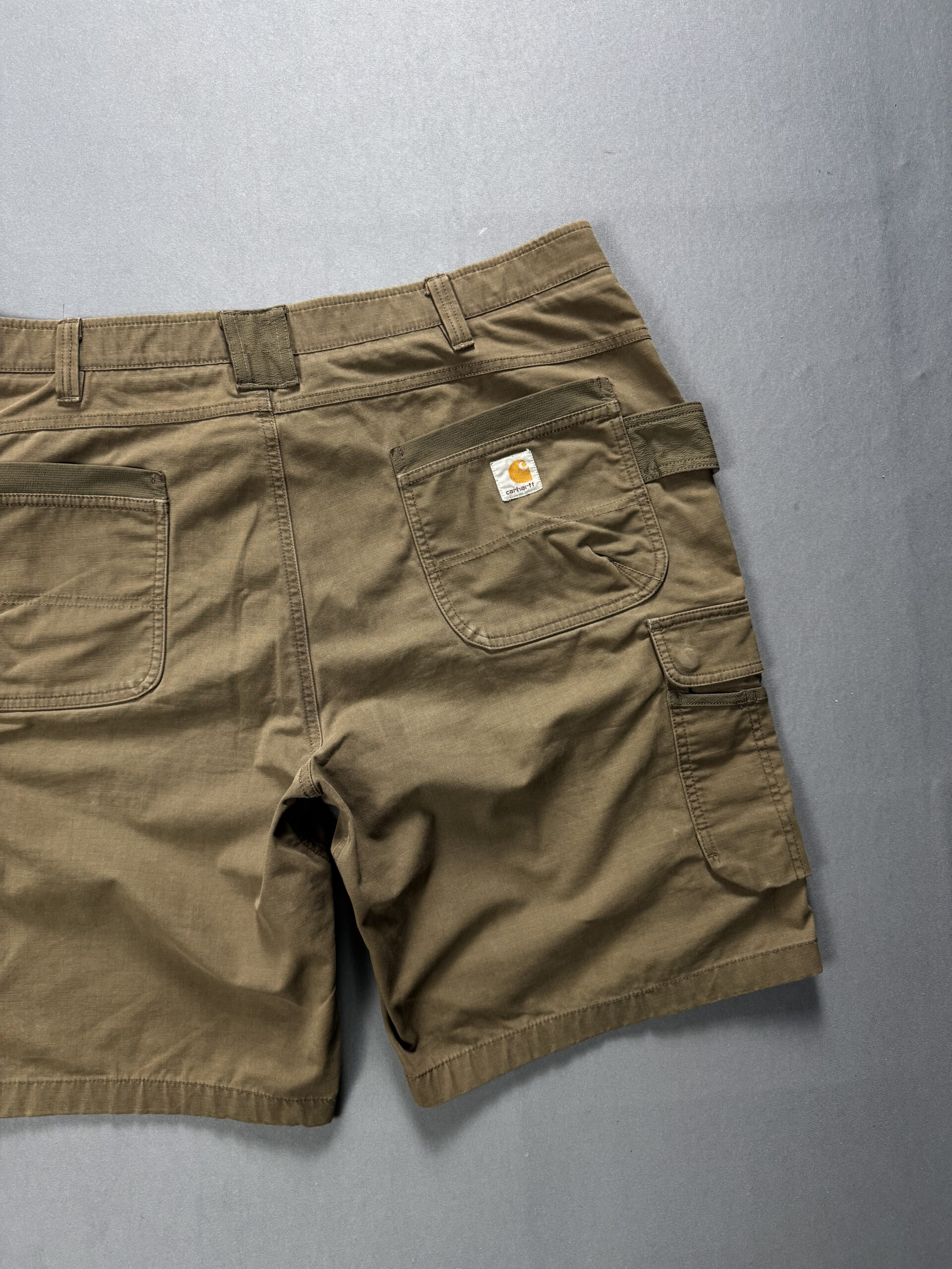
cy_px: 634
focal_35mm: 24
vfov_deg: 71.6
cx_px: 476
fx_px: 880
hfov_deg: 56.8
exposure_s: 1/60
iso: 250
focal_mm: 6.76
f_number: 1.78
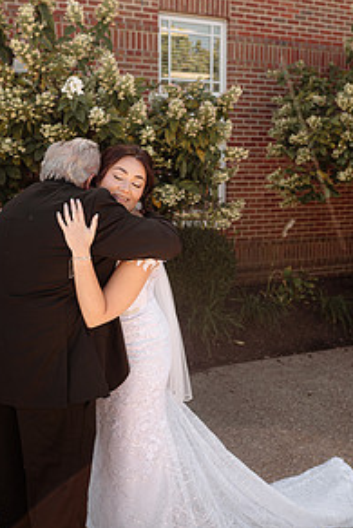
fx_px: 544
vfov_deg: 51.7
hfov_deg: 35.9
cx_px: 150
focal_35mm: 37
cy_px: 224
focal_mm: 24
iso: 160
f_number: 2.8
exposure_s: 1/640
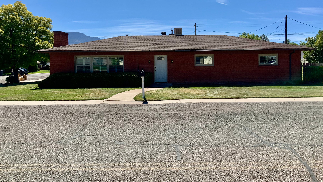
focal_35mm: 32
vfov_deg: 36.4
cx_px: 163
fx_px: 274
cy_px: 64
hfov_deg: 61.0
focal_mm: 3
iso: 16
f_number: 1.8
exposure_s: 1/2227
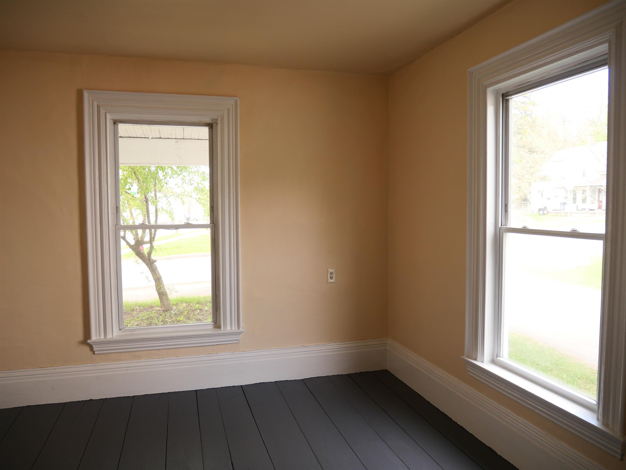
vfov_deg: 56.8
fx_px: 434
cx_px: 313
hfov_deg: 71.6
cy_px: 235
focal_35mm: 24
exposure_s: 1/100
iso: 400
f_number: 3.5
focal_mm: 12
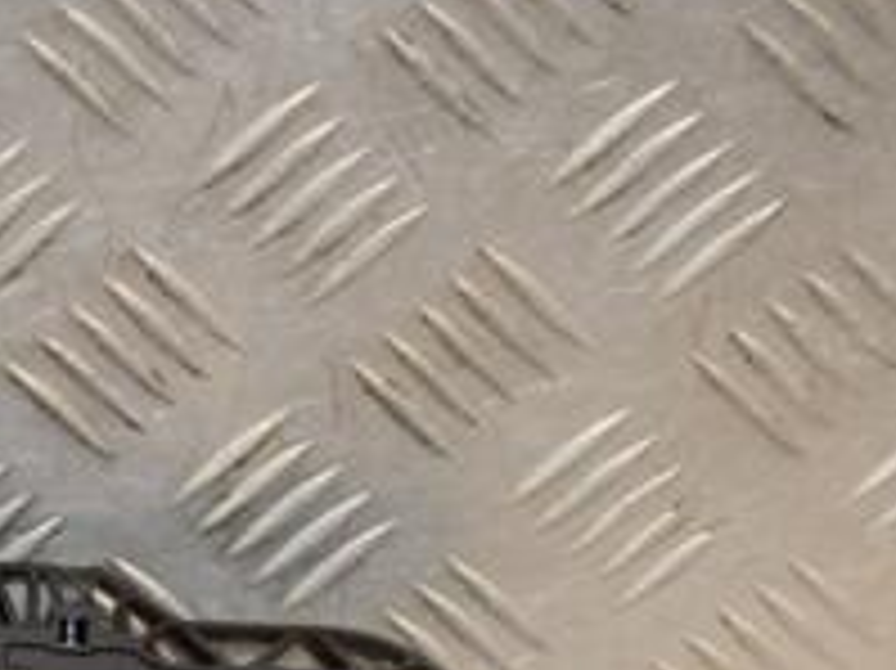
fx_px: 5056
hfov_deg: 9.9
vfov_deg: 7.5
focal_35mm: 195
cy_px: 836
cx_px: -239
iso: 800
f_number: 7.1
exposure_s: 1/200
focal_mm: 45
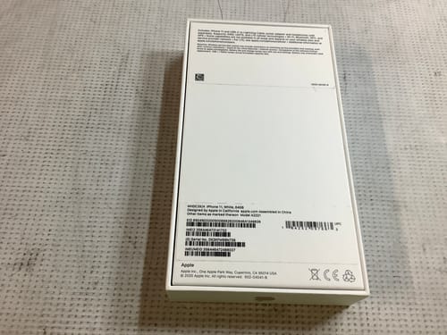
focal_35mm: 31
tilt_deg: -61.0
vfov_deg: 45.4
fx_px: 400
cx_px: 224
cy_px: 168
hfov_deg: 58.4
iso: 80
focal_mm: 3.3
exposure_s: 1/50
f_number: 2.4
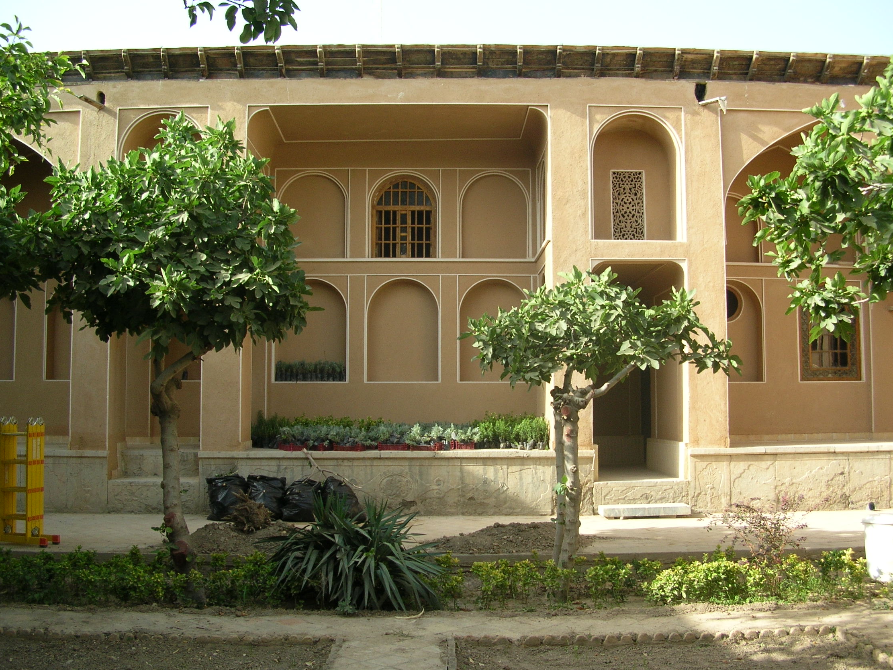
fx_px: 929
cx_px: 452
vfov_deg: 39.7
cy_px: 337
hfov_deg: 51.4
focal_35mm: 36
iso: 50
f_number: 2.8
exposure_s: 1/231
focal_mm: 5.8
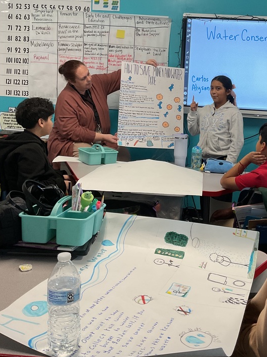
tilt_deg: -4.3
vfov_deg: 44.3
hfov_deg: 33.8
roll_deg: -3.2
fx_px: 432
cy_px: 125
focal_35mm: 42
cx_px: 190
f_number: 1.8
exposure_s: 1/60
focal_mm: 3
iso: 50
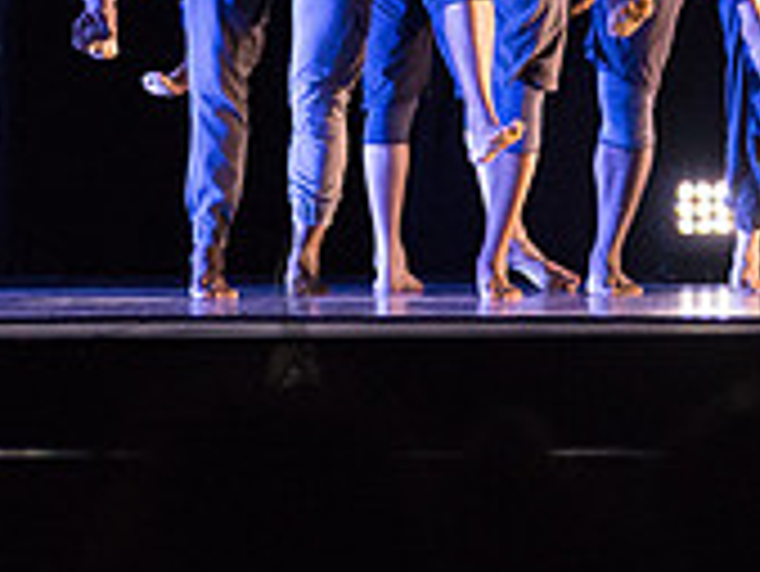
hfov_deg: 3.0
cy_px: -128
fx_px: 14479
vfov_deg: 2.3
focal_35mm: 659
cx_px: 292
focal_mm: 200
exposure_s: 1/640
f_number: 2.8
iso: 4000
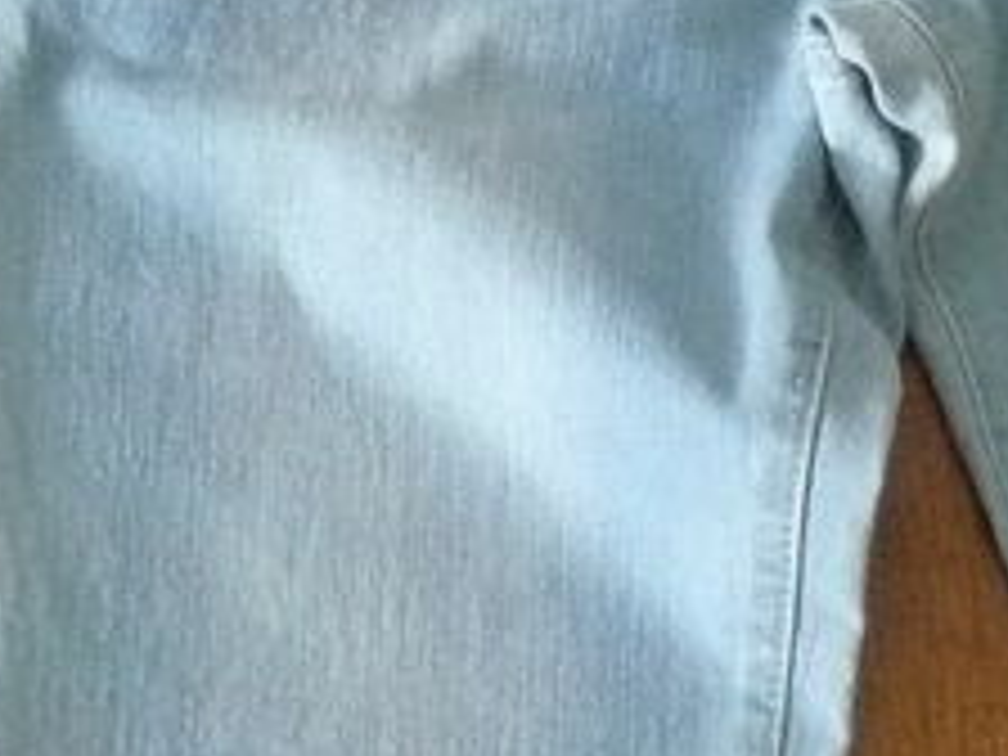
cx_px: -126
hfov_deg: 12.1
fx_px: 4688
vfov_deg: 9.2
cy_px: 626
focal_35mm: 161
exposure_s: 1/30
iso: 400
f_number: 2.8
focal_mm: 6
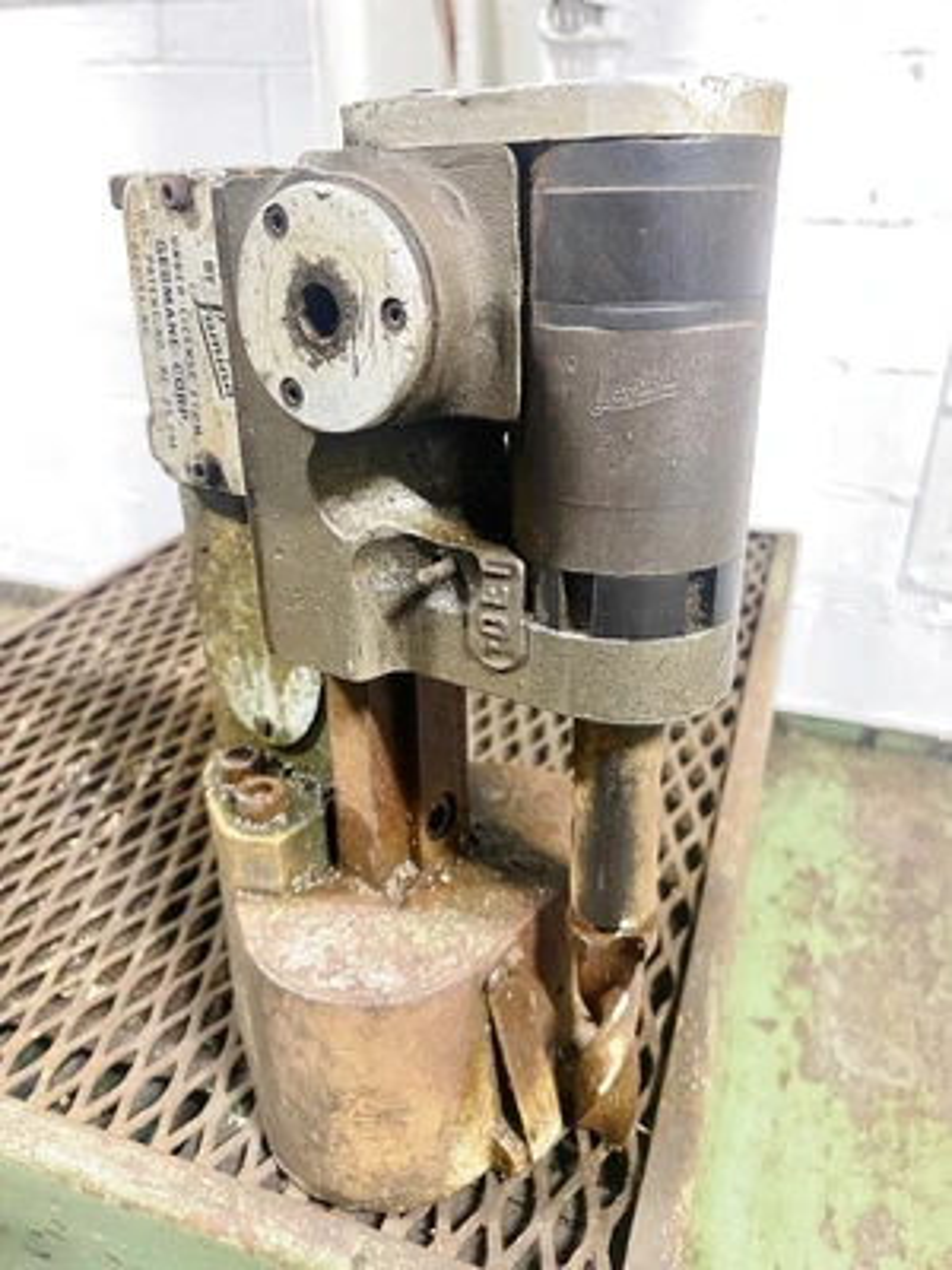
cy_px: 635
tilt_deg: -26.7
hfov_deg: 53.1
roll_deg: +0.3
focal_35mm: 26
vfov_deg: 67.3
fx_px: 953
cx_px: 476
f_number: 1.8
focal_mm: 4.25
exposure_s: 1/60
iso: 200
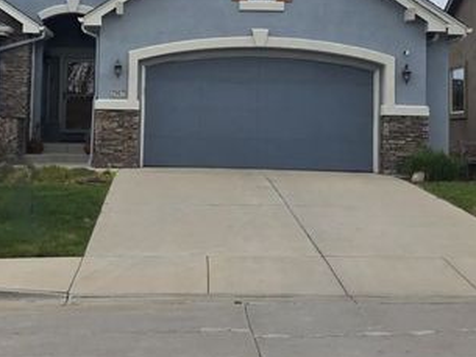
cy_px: 53
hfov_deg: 29.7
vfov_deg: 22.2
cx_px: 169
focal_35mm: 65
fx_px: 894
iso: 80
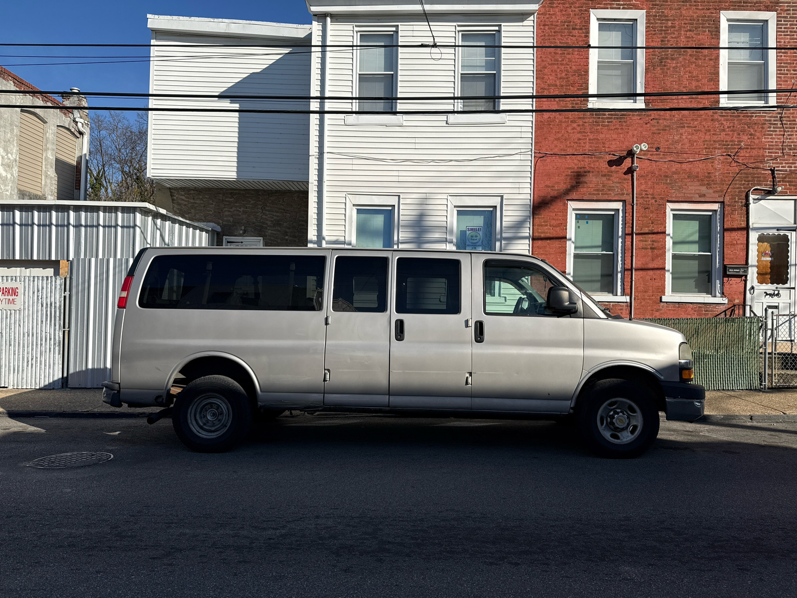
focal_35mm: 24
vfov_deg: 56.8
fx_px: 553
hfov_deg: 71.6
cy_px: 299
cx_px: 398
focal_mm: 6.76
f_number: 1.78
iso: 80
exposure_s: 1/6711
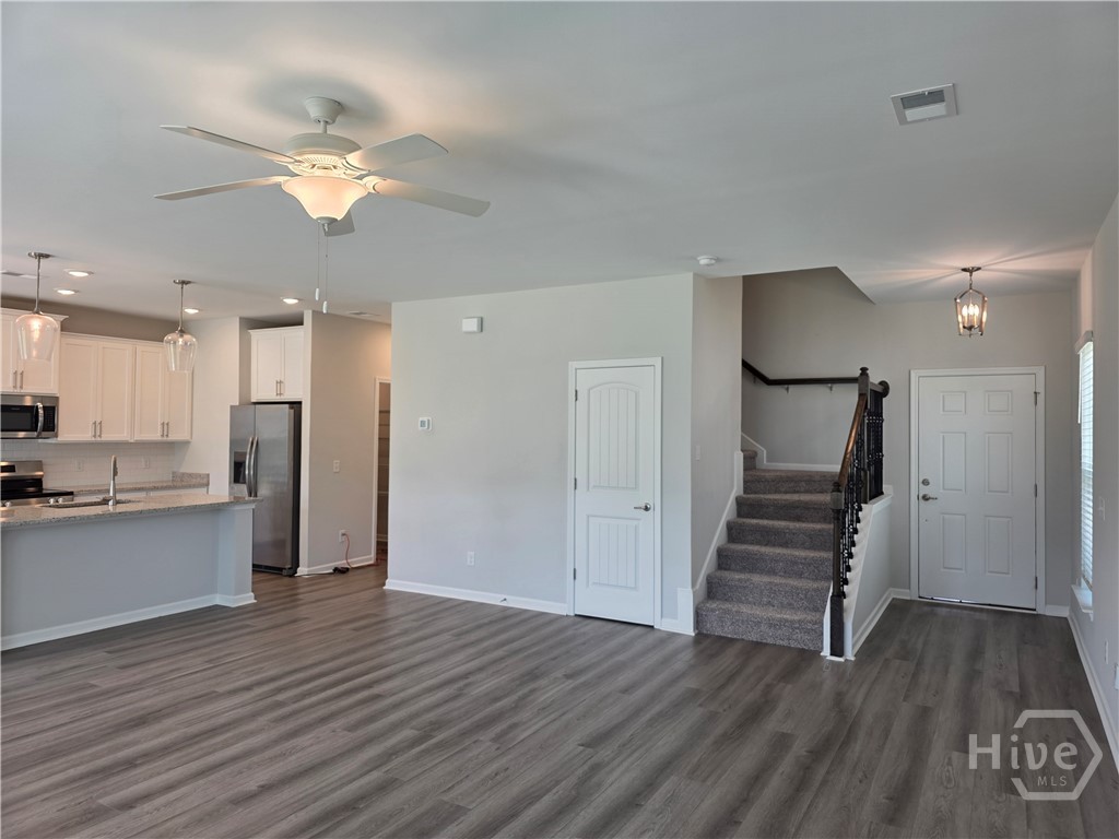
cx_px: 560
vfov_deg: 58.9
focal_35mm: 23
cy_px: 420
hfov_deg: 73.9
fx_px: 744
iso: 64
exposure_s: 1/120
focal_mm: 6.3
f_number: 1.7
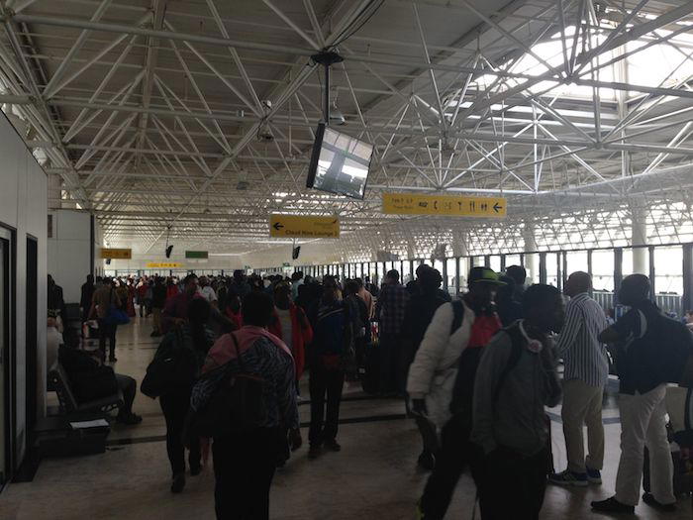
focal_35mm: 33
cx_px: 346
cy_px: 260
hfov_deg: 55.4
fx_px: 661
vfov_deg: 42.9
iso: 64
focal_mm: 4.12
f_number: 2.4
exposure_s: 1/40
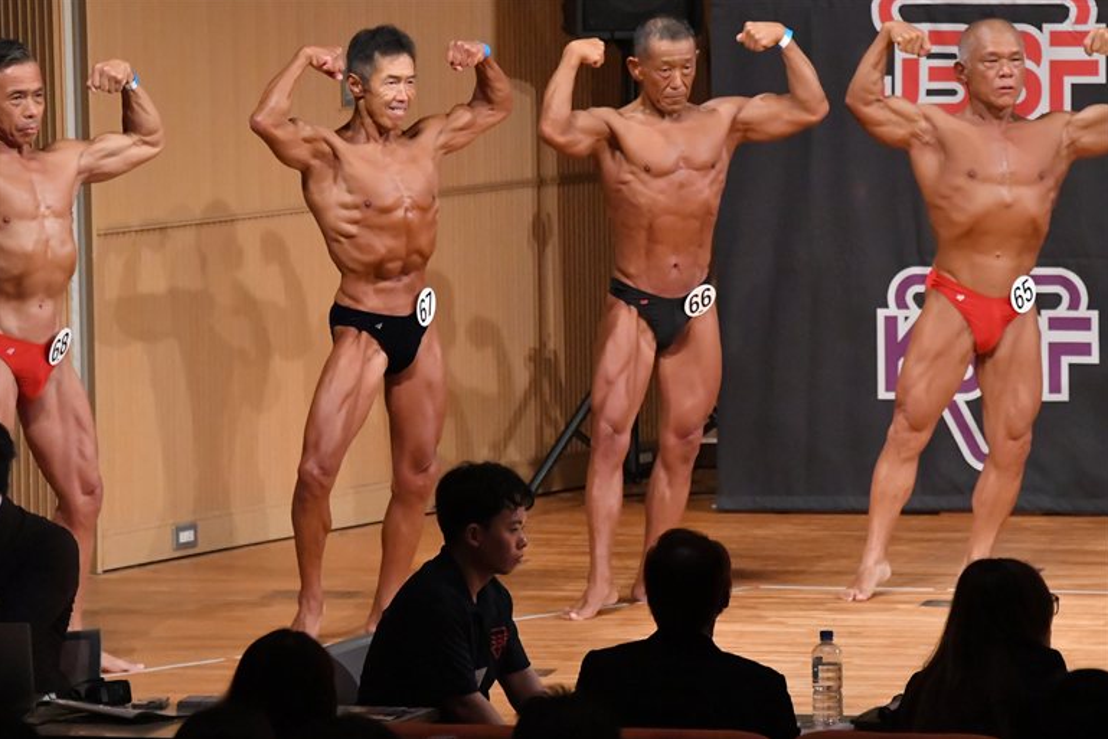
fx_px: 8834
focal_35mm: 287
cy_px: 370
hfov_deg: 7.2
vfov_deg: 4.8
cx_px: 551
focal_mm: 190
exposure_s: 1/400
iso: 10000
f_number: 5.6
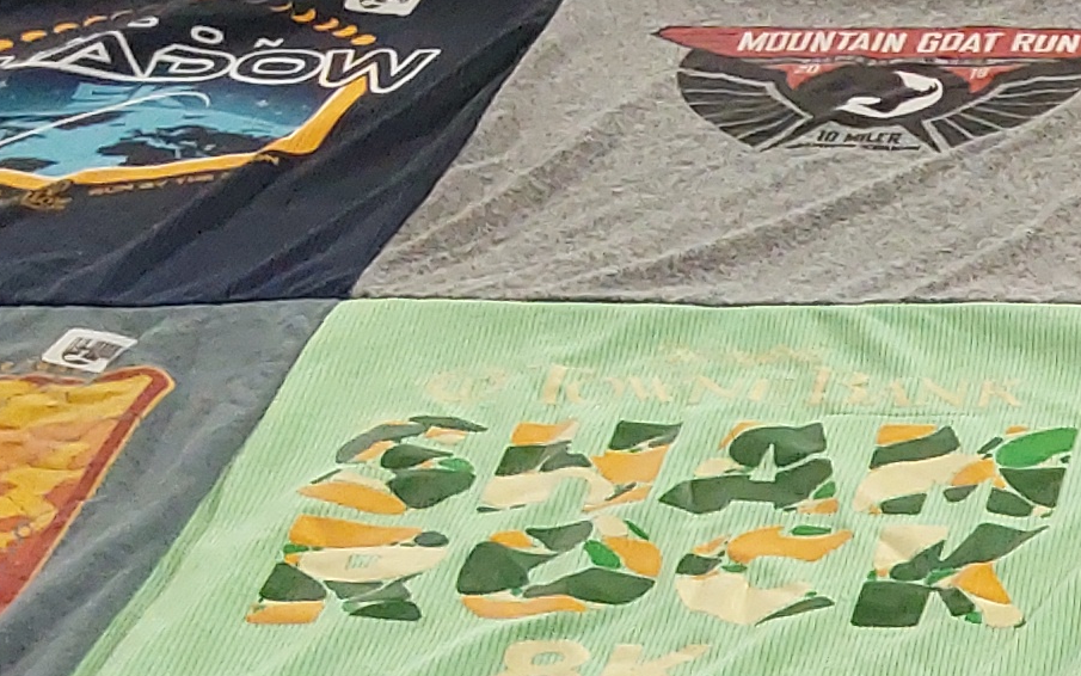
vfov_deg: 11.5
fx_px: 3153
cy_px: 1151
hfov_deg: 17.8
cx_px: 1530
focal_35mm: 107
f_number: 1.9
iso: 160
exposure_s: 1/60
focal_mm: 2.91
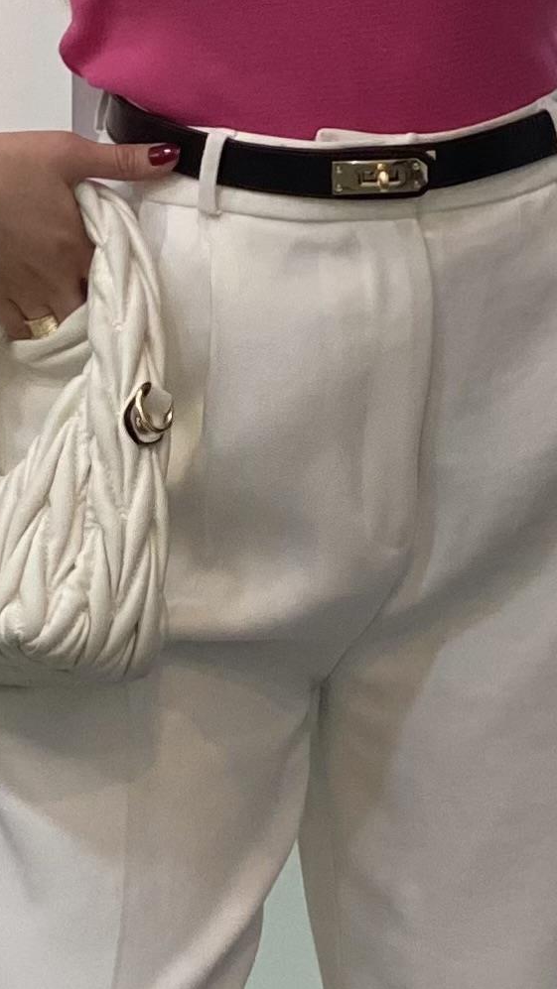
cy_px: 518
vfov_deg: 9.6
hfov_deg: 5.4
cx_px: 204
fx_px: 5906
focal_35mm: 225
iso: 64
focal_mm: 6
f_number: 2
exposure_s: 1/100
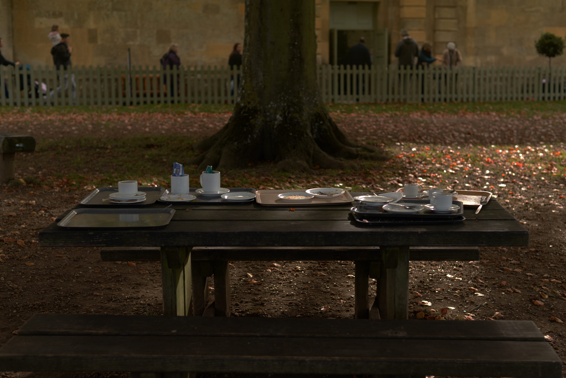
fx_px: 834
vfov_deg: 25.5
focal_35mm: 53
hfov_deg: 37.5
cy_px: 191
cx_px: 289
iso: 200
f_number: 3.2
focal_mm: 50
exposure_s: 1/640
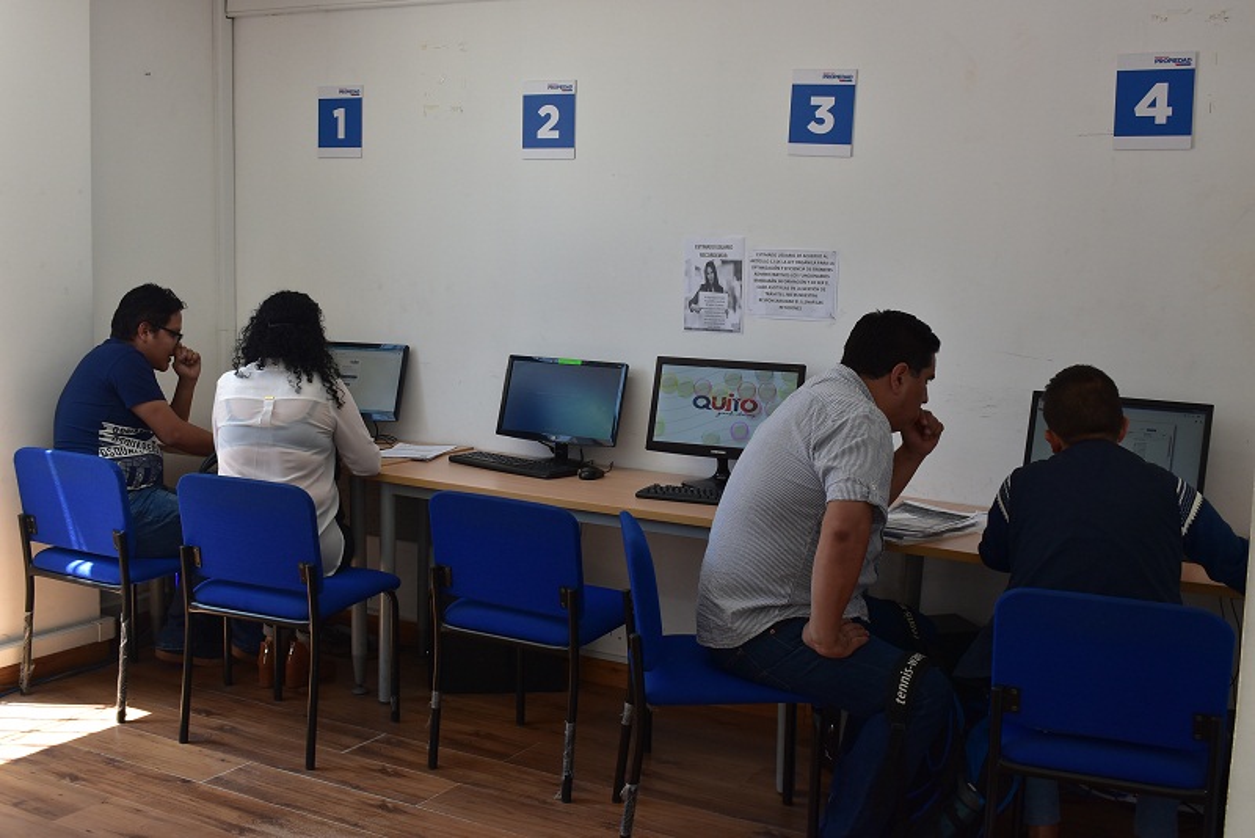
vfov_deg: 31.9
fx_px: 1465
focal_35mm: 42
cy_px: 419
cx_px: 628
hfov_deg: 46.4
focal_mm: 28
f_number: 8
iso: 400
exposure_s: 1/80
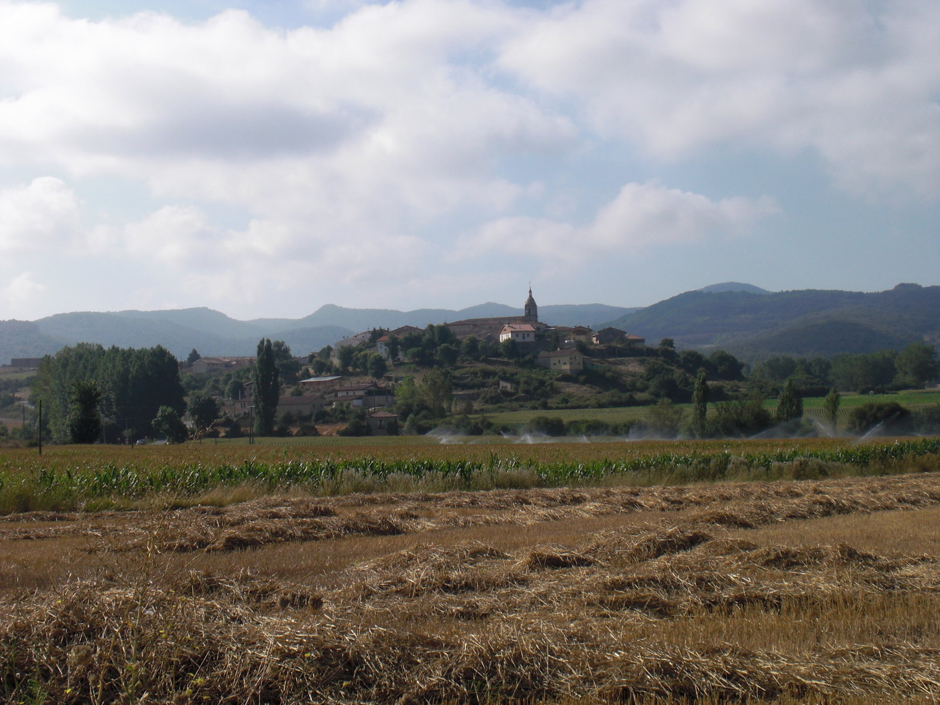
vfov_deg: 28.6
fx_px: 1385
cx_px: 470
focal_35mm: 51
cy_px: 352
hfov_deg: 37.5
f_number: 6.4
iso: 64
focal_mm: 8.44
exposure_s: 1/500
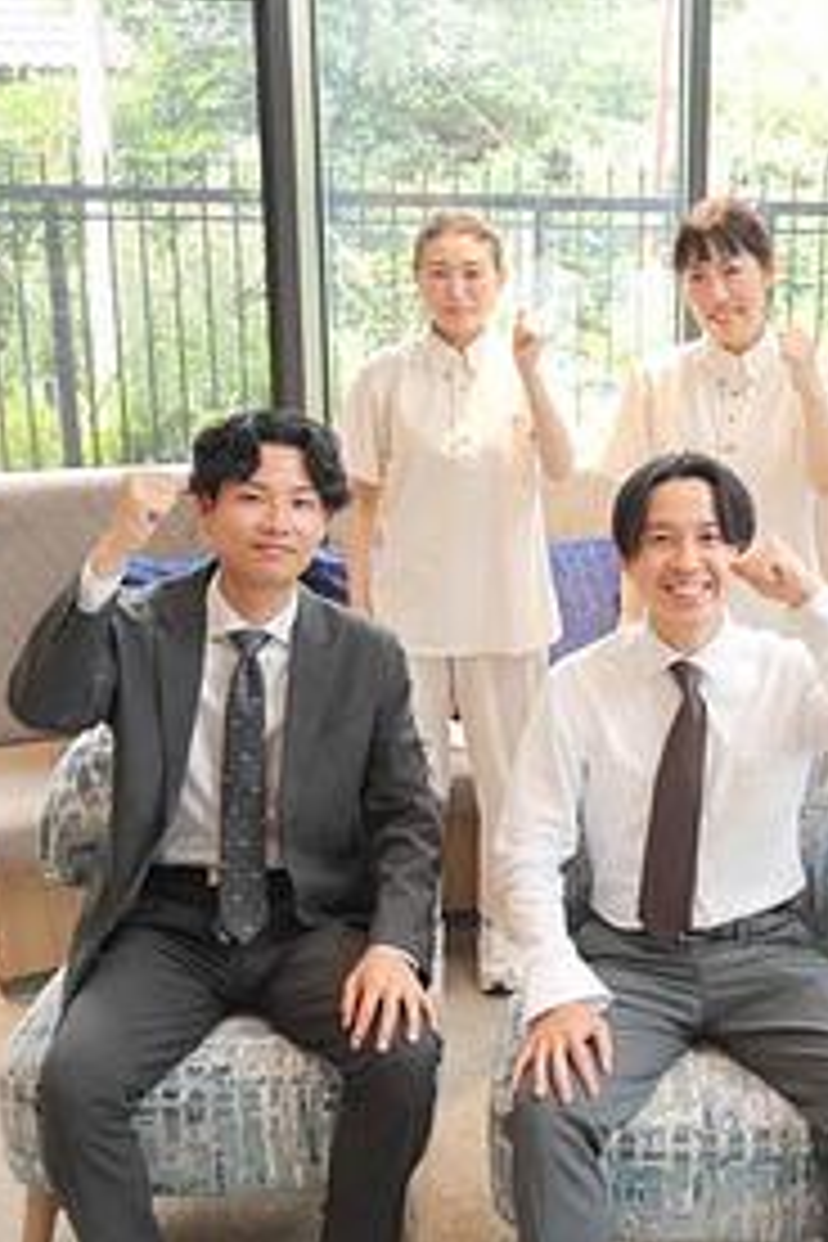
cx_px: 704
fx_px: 1552
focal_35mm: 45
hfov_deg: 29.0
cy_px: 626
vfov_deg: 43.6
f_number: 4
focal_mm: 16
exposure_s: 1/60
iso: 800
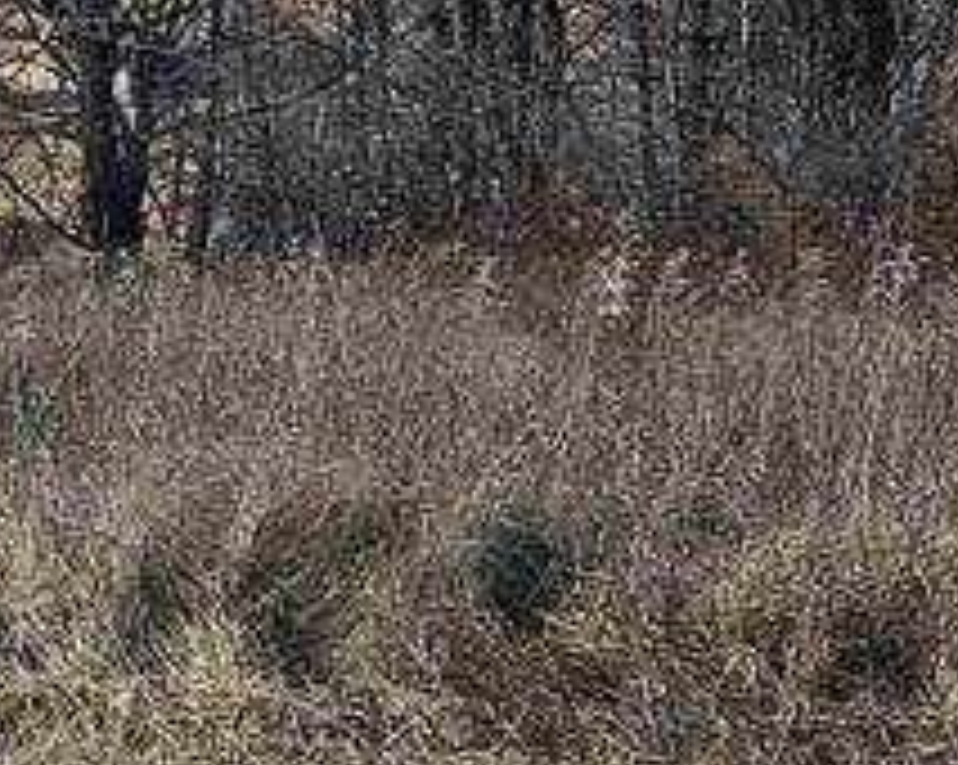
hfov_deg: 11.8
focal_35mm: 135
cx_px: -1282
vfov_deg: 11.2
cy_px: -158
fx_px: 3824
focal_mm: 5.4
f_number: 1.8
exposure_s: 1/1525
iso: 32
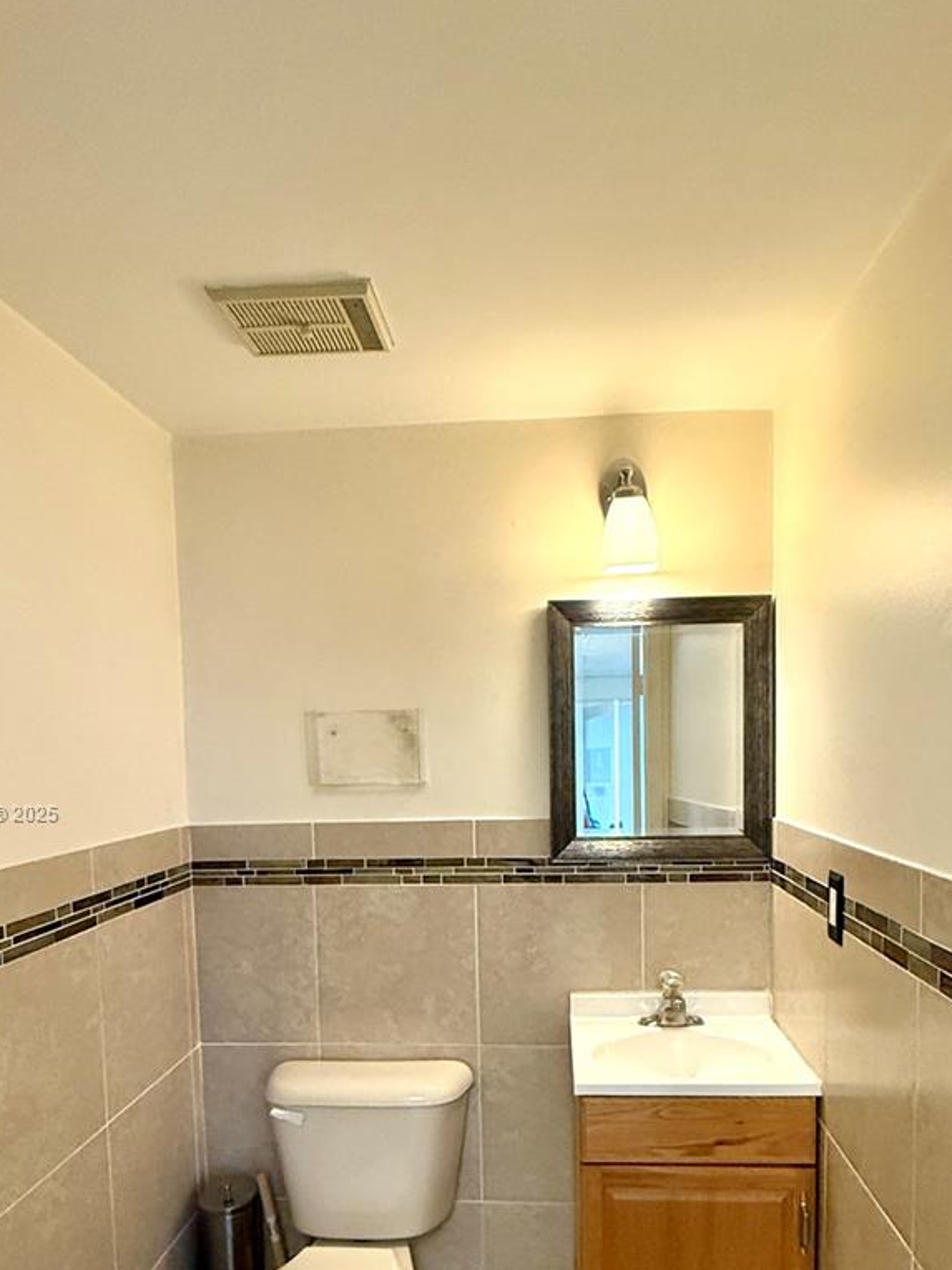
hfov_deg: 61.1
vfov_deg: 74.7
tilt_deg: -3.0
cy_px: 815
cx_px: 500
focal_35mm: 22
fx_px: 807
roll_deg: -0.6
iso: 400
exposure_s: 1/120
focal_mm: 2.22
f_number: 2.2
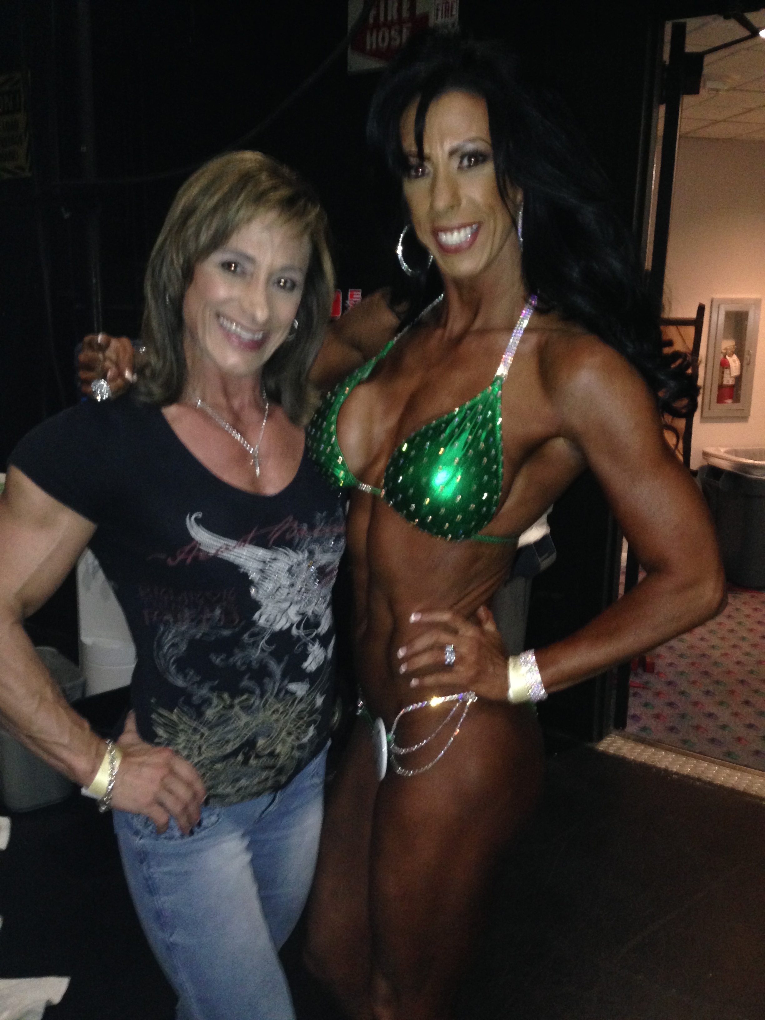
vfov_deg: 55.4
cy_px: 510
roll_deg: -1.2
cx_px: 382
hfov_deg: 42.9
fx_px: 972
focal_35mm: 33
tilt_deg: -12.5
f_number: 2.4
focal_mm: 4.12
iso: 320
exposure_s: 1/16
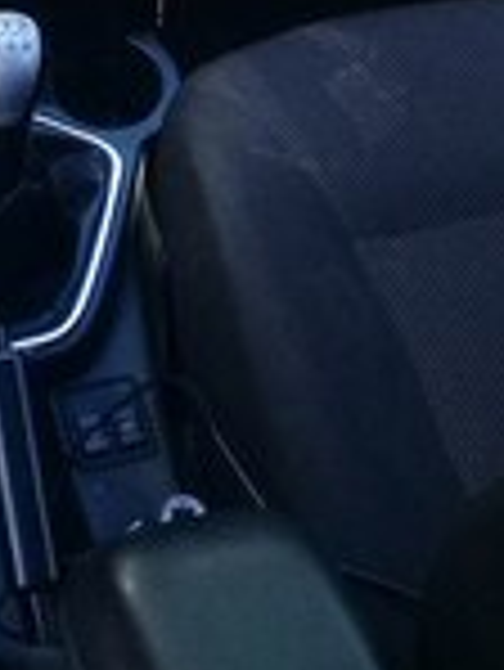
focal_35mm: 103
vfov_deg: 16.7
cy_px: -423
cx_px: 243
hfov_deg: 14.4
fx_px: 1997
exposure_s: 1/100
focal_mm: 3.3
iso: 64
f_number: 2.2
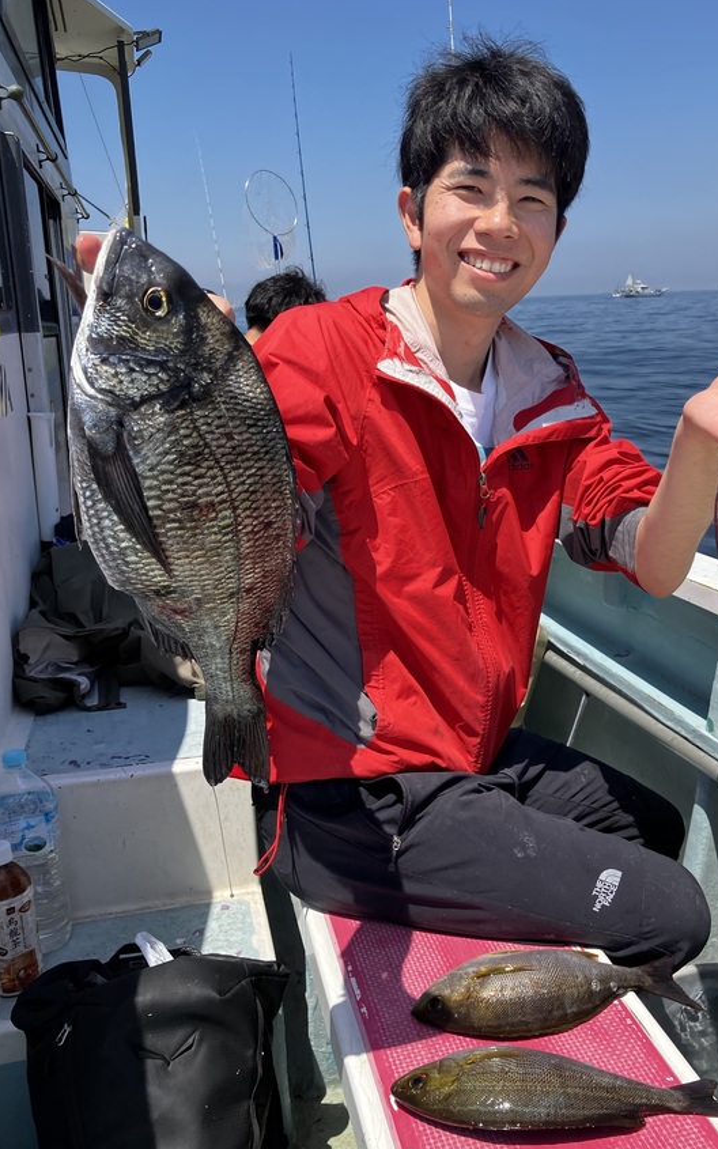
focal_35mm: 30
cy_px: 577
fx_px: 939
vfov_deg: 62.9
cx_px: 432
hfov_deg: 41.6
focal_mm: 3.99
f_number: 1.8
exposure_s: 1/1429
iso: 32
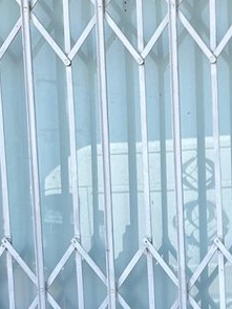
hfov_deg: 9.6
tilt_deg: -9.1
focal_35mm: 141
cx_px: 500
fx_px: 1261
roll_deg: +0.3
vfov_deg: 13.1
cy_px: 481
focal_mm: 5.96
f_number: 1.6
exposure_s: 1/708
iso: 50
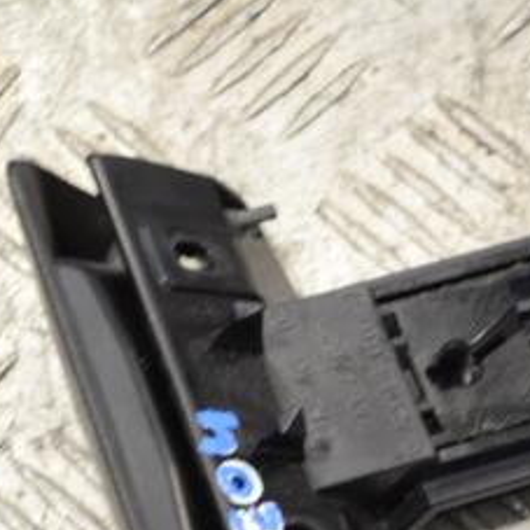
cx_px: 479
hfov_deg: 9.4
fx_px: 3207
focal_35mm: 185
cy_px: 374
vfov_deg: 9.4
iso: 360
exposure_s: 1/30
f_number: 5.6
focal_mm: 55
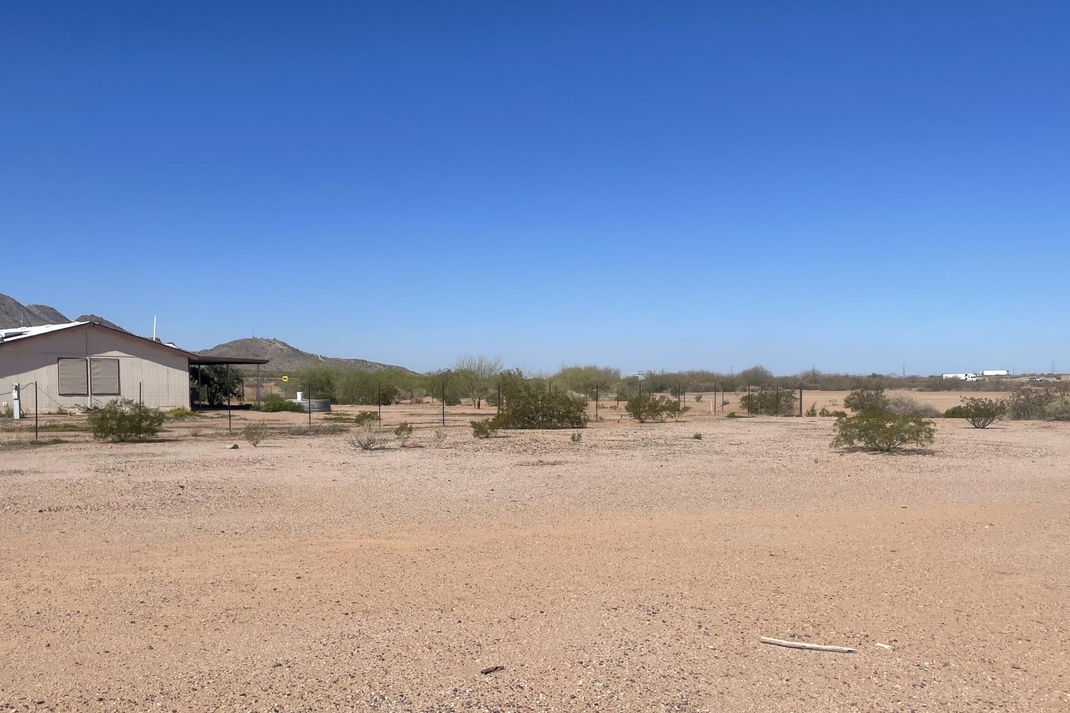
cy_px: 468
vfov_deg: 37.5
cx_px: 493
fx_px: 1040
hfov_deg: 54.4
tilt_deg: -4.8
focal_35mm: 35
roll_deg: +0.5
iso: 32
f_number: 1.6
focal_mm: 4.2
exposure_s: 1/7299
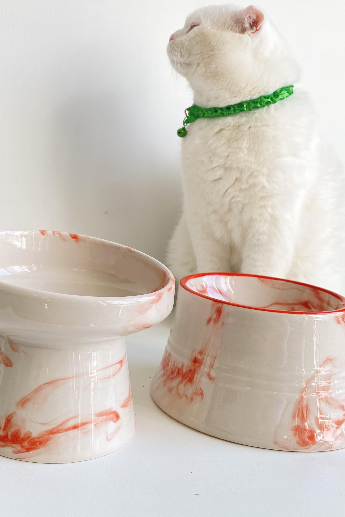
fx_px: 546
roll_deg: -4.2
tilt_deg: -0.4
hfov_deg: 34.7
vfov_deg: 50.2
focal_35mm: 38
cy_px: 197
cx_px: 113
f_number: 1.8
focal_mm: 4.25
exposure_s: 1/121
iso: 32
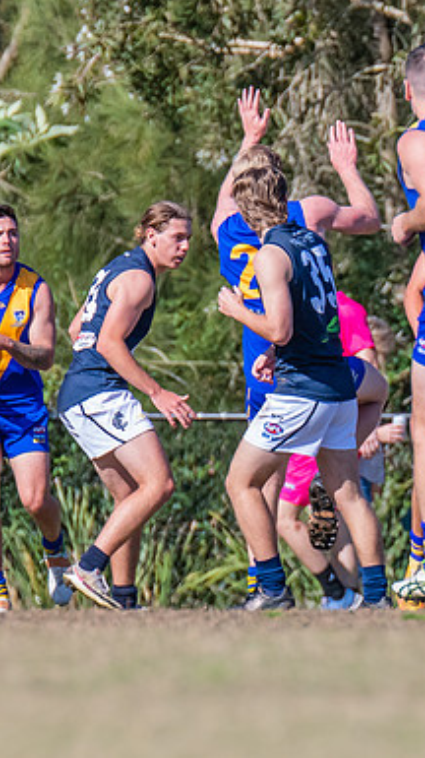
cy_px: 344
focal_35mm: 1224
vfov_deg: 1.8
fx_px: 24571
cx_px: 851
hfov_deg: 1.0
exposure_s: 1/2000
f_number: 7.1
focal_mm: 420
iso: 800
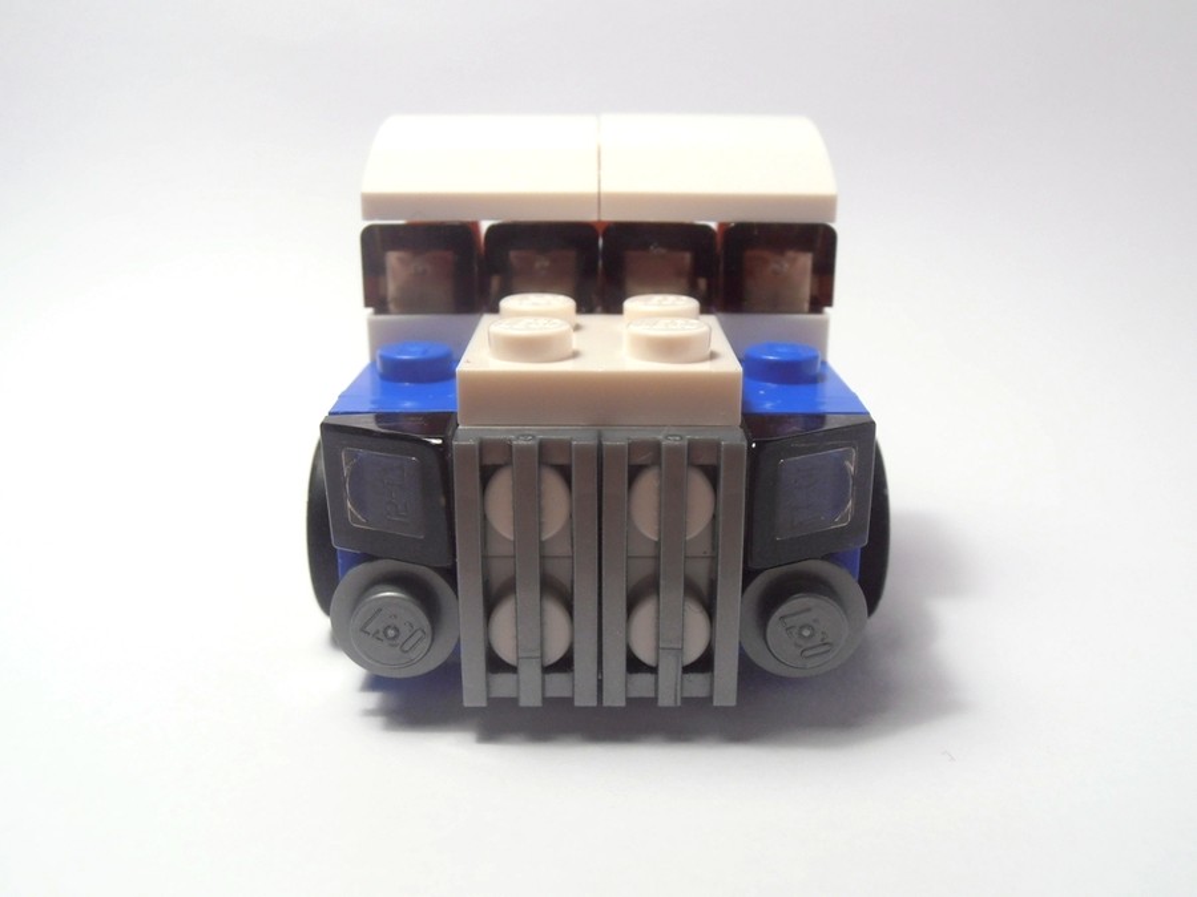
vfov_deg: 38.7
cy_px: 448
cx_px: 598
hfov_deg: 50.1
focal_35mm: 37
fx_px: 1279
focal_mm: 6.61
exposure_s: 1/60
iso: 80
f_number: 3.9
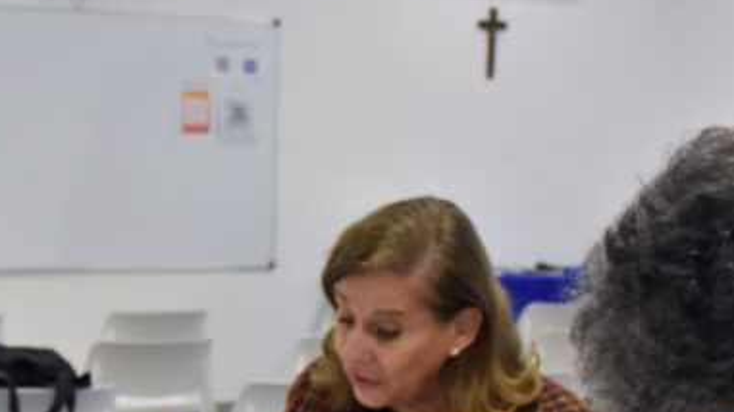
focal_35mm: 95
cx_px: 131
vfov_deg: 12.5
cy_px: 431
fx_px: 1848
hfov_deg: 22.1
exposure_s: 1/125
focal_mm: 30
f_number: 5.6
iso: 1600
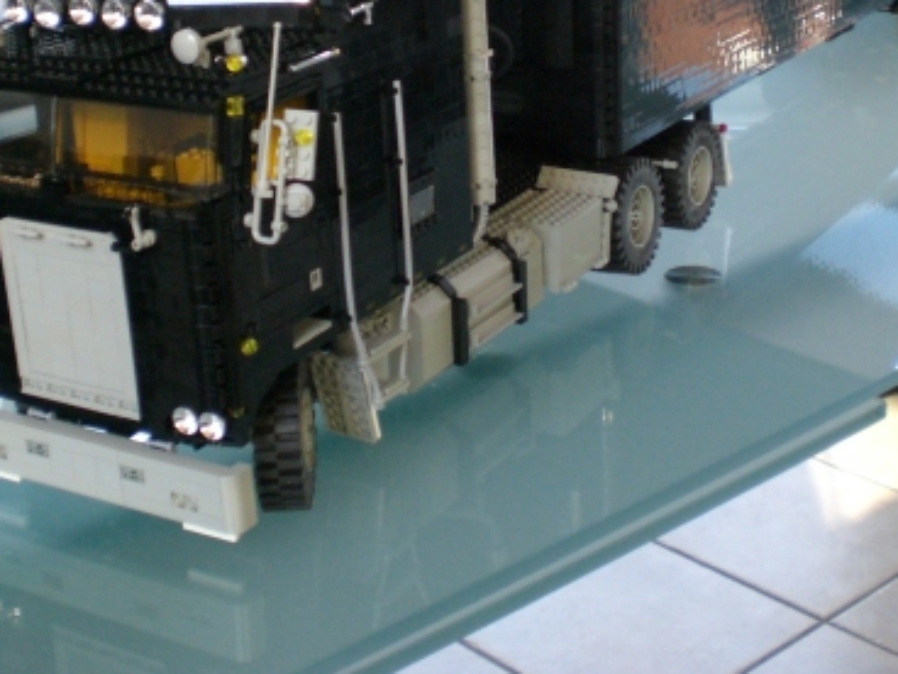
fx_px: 1712
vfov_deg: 21.9
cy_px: 110
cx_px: 520
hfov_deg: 29.3
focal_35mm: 66
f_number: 3.1
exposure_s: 1/60
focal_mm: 6.3
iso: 200
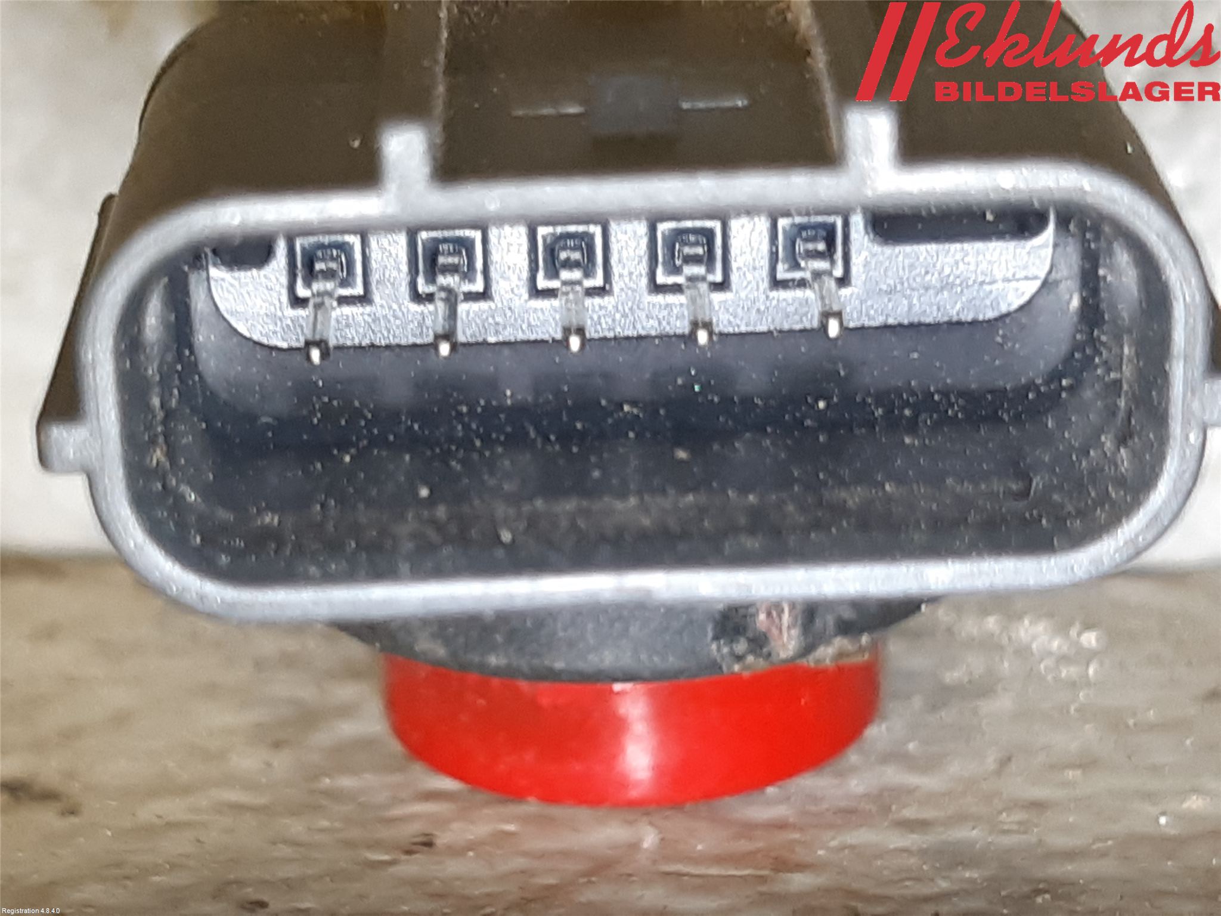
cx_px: 610
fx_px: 917
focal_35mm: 26
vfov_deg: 53.1
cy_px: 458
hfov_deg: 67.3
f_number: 1.7
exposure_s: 1/50
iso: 80
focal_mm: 3.93
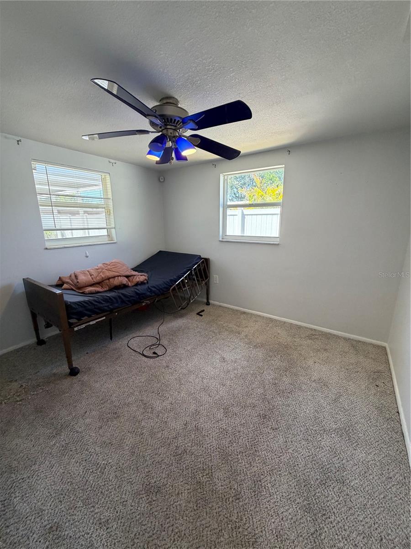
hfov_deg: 85.7
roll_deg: +0.2
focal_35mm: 14
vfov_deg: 102.1
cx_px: 206
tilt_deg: -13.8
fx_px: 222
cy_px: 274
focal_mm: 2.22
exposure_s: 1/60
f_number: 2.2
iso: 160
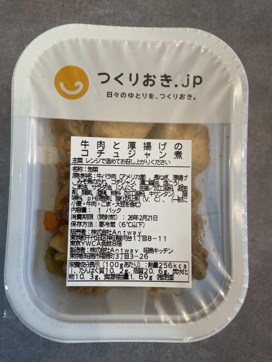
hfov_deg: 53.1
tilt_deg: -86.8
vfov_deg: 67.3
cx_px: 136
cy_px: 181
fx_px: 272
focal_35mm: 26
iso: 100
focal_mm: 4.2
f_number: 1.6
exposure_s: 1/120
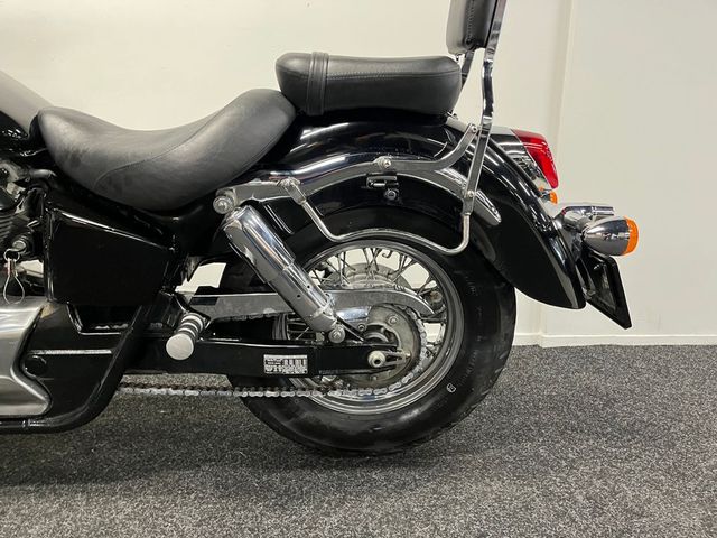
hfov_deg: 67.3
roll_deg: -0.8
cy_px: 269
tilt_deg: -11.5
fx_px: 539
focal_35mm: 26
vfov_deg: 53.1
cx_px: 358
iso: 250
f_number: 1.6
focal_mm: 5.1
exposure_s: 1/50
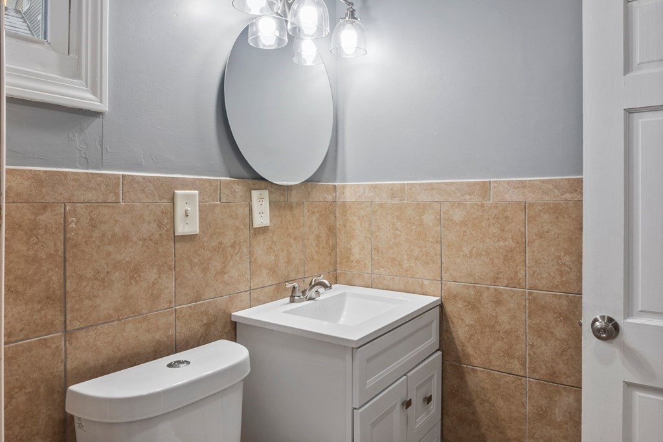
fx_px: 442
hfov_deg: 73.8
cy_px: 221
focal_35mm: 24
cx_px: 332
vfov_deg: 53.1
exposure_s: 1/1.25
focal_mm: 16
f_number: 9
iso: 100
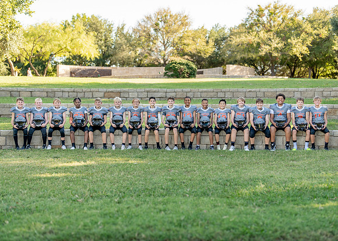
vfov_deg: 25.7
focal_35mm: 55
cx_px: 178
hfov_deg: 35.5
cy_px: 120
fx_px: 528
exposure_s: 1/500
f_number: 1.6
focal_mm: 50
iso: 100
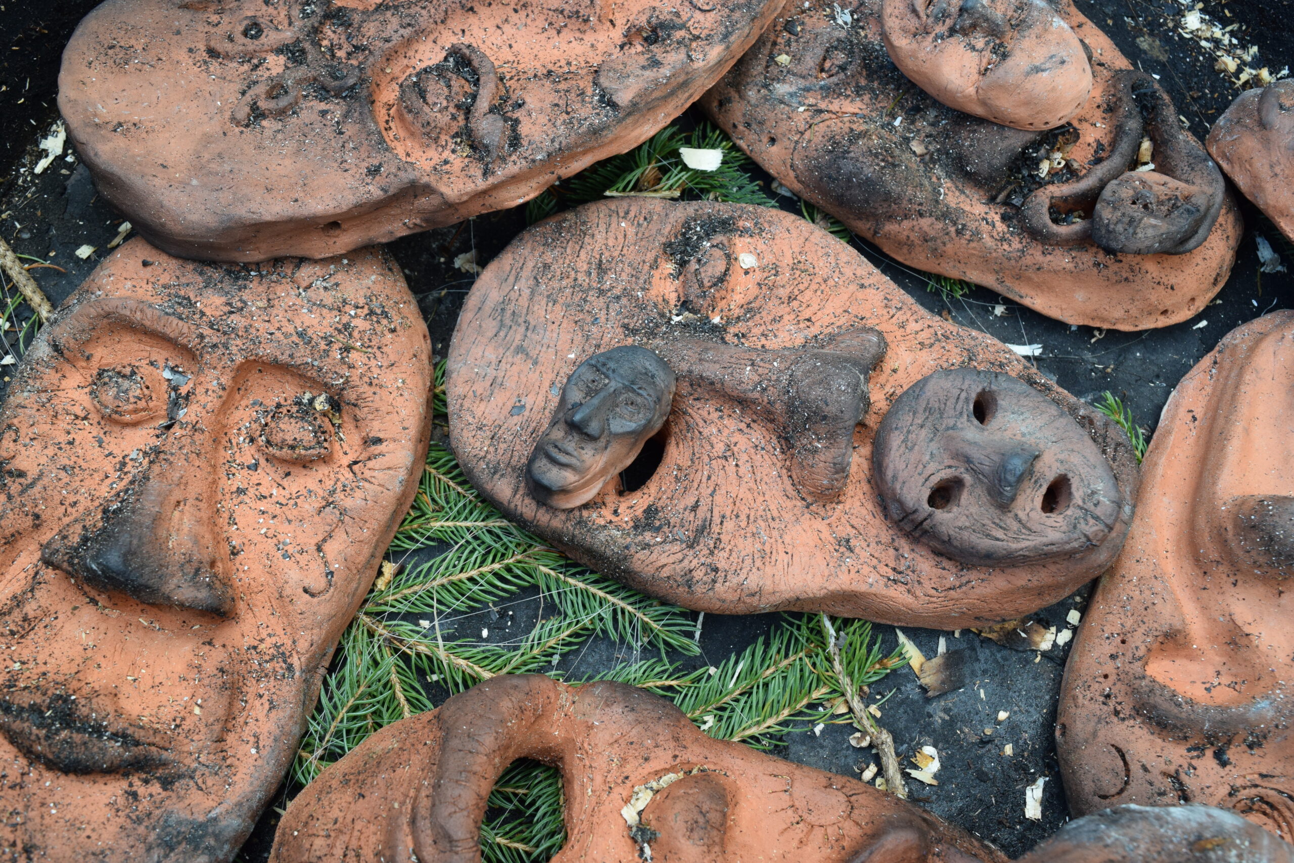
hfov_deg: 57.2
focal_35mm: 33
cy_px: 432
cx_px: 647
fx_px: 1186
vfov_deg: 40.0
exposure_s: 1/60
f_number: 8
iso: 800
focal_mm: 22
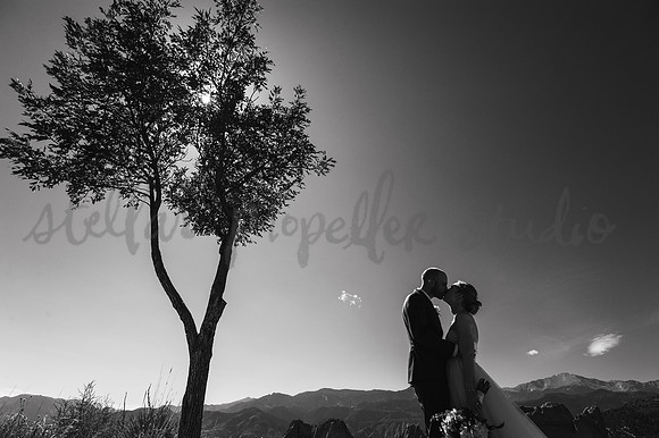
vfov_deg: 70.4
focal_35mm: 17
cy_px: 219
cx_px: 330
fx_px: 311
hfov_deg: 93.3
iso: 200
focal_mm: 17
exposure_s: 1/2500
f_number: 6.3
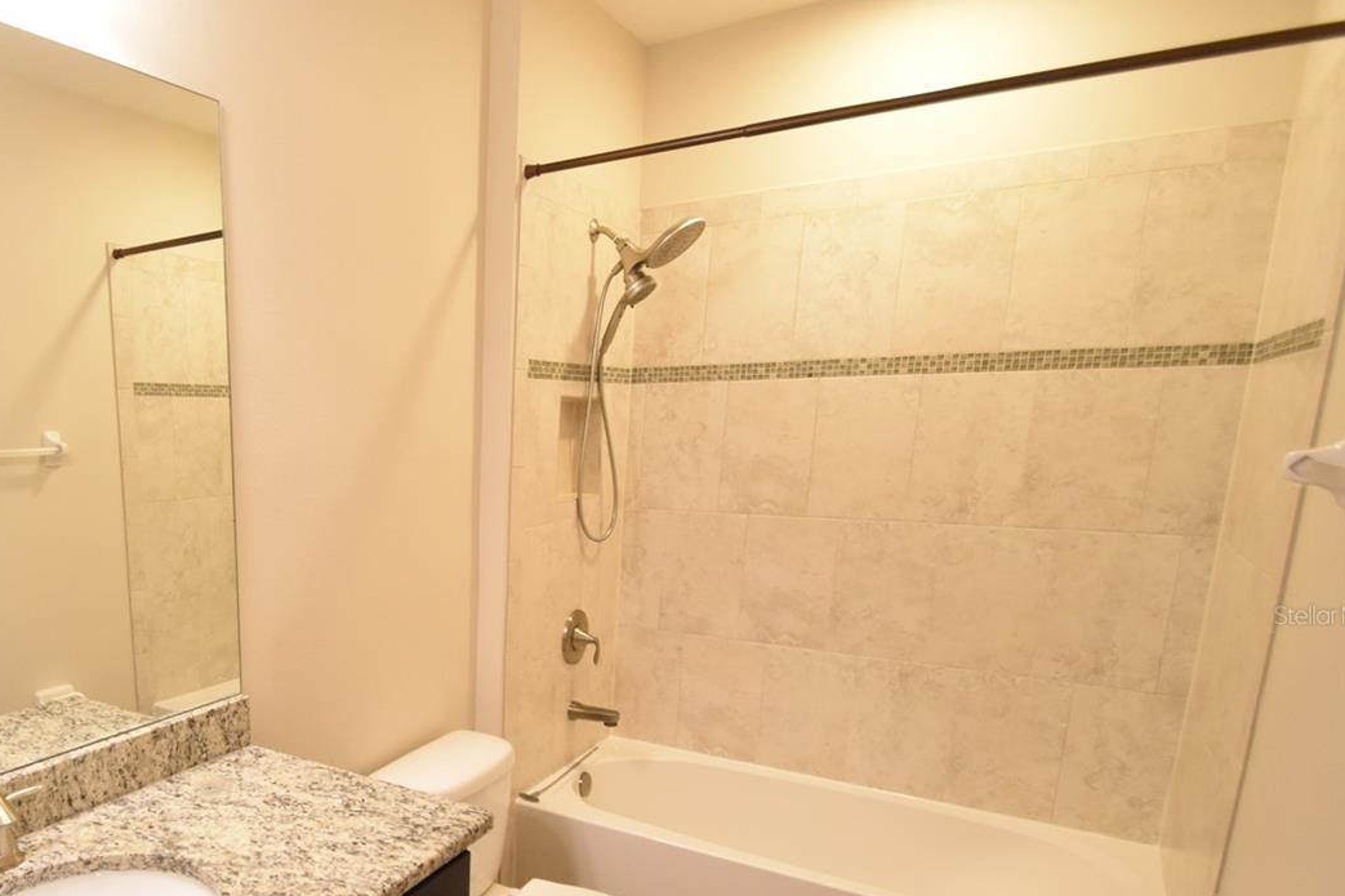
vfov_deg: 53.7
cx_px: 357
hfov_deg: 71.6
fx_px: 859
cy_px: 615
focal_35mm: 23
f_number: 3.5
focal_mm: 10
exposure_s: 1/60
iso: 1800
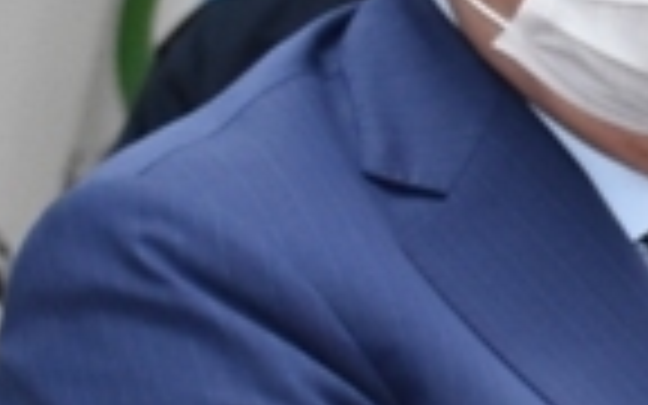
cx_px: 1764
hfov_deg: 6.1
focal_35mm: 326
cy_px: 349
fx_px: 5757
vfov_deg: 4.0
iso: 1600
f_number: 5
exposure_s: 1/160
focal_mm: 30
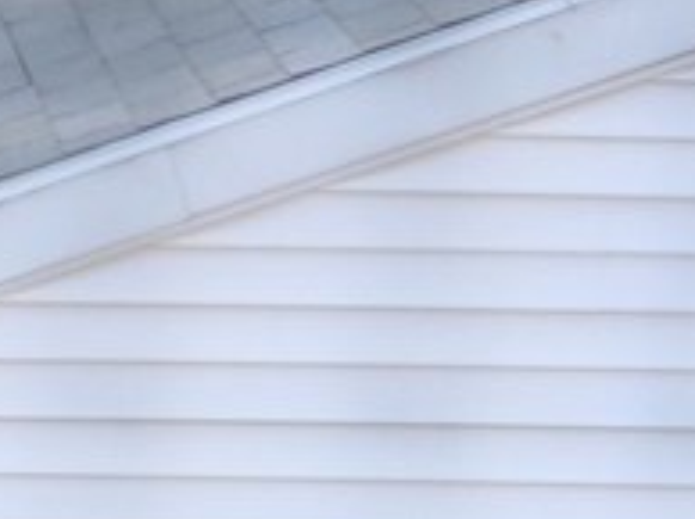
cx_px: -1000
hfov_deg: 5.9
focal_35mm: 322
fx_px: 6457
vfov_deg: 4.6
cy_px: 795
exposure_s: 1/60
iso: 125
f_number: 4.7
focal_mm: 10.3
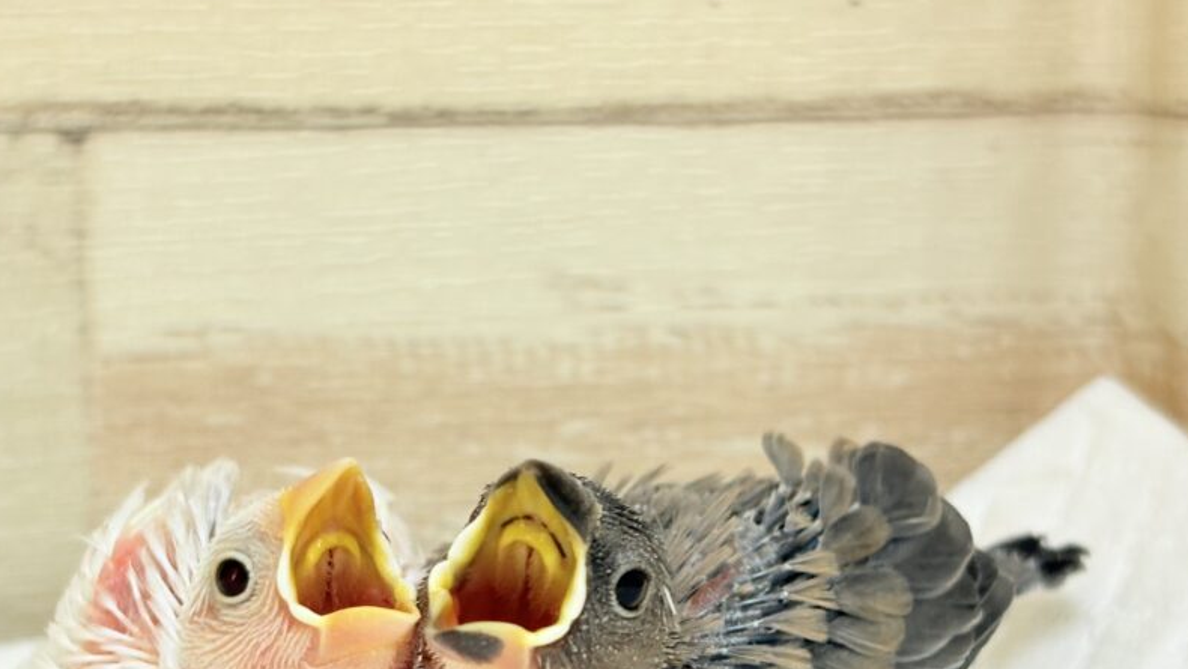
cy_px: 580
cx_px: 525
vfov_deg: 14.0
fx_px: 2710
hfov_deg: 24.7
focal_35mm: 86
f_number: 1.6
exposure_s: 1/50
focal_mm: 5.96
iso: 50
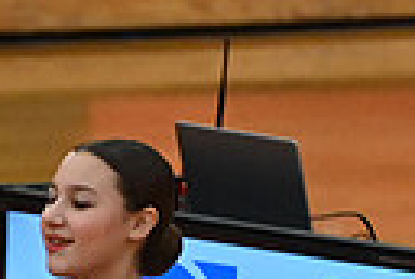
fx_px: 15680
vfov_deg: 1.0
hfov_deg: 1.5
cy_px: 576
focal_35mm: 1357
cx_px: -519
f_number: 4
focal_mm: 200
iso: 6400
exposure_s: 1/400
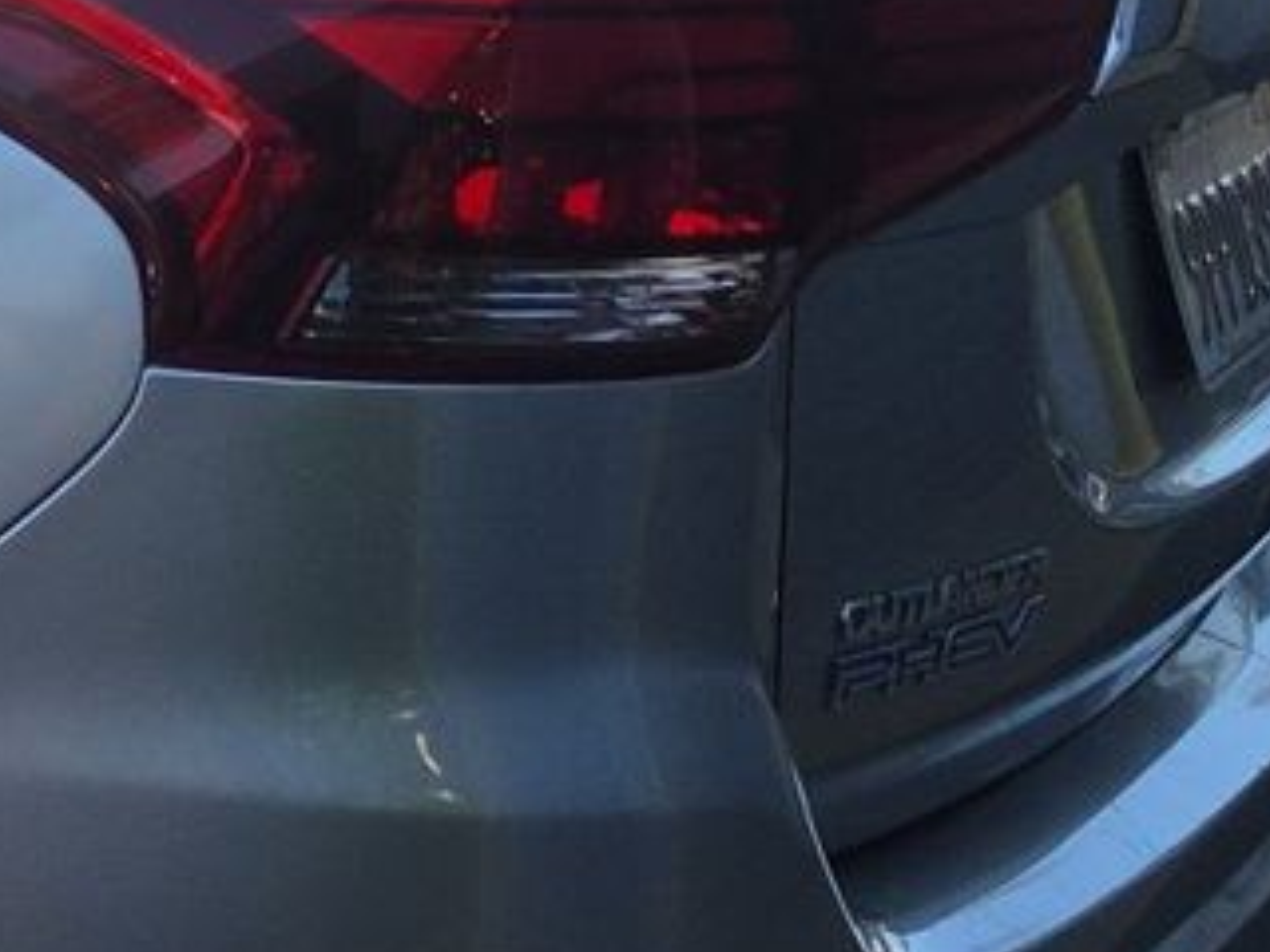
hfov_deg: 14.5
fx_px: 4219
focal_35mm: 115
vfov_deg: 12.8
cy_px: 83
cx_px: -1171
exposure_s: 1/3627
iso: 63
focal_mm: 6.5
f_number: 1.4
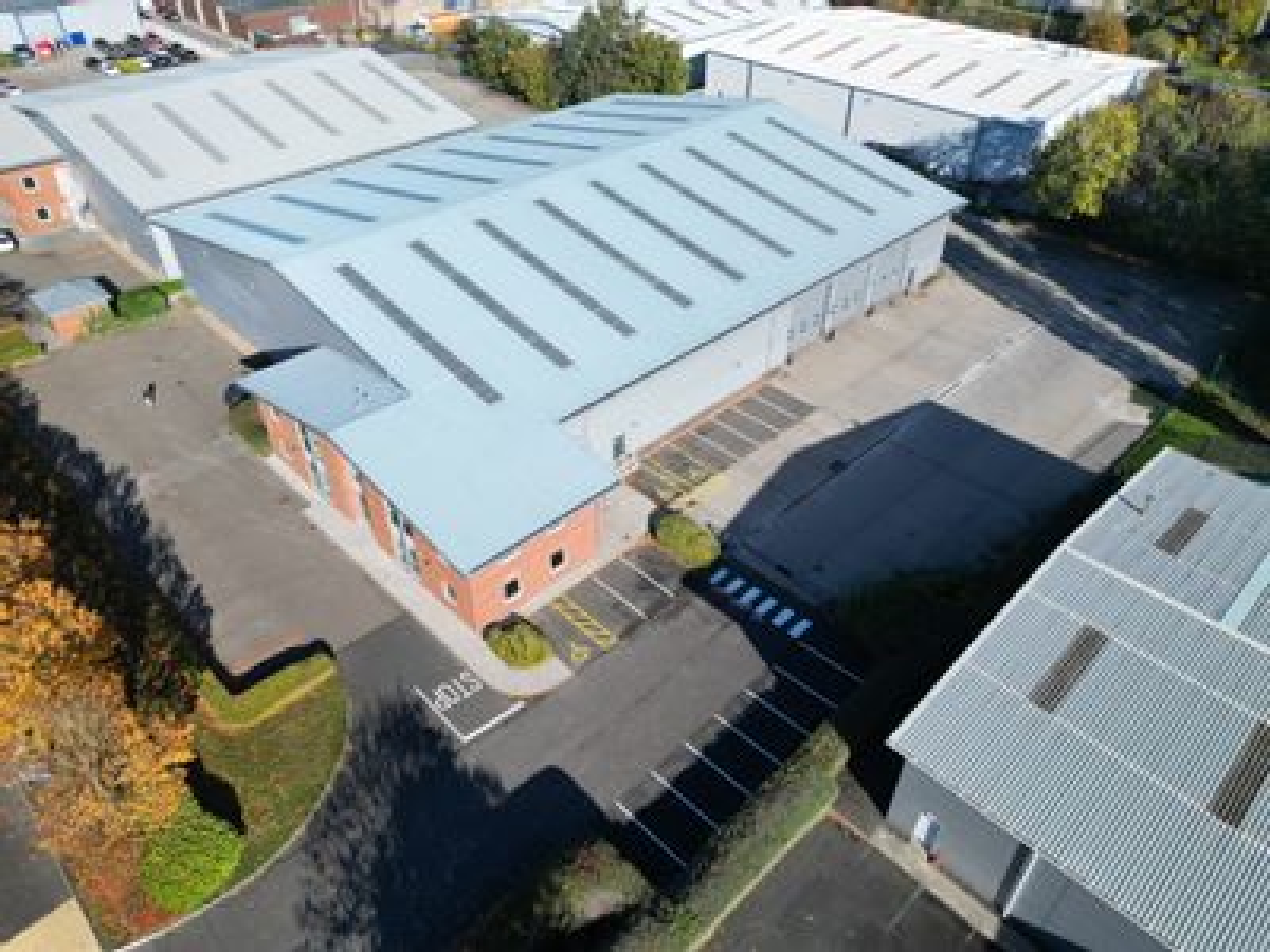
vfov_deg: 56.8
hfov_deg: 71.6
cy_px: 476
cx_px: 635
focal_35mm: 24
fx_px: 881
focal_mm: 6.72
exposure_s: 1/2500
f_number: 1.7
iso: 140
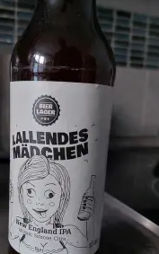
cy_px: 161
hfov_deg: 34.8
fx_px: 249
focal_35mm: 36
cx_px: 45
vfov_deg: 53.3
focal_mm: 5.23
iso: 100
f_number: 1.8
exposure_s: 1/50
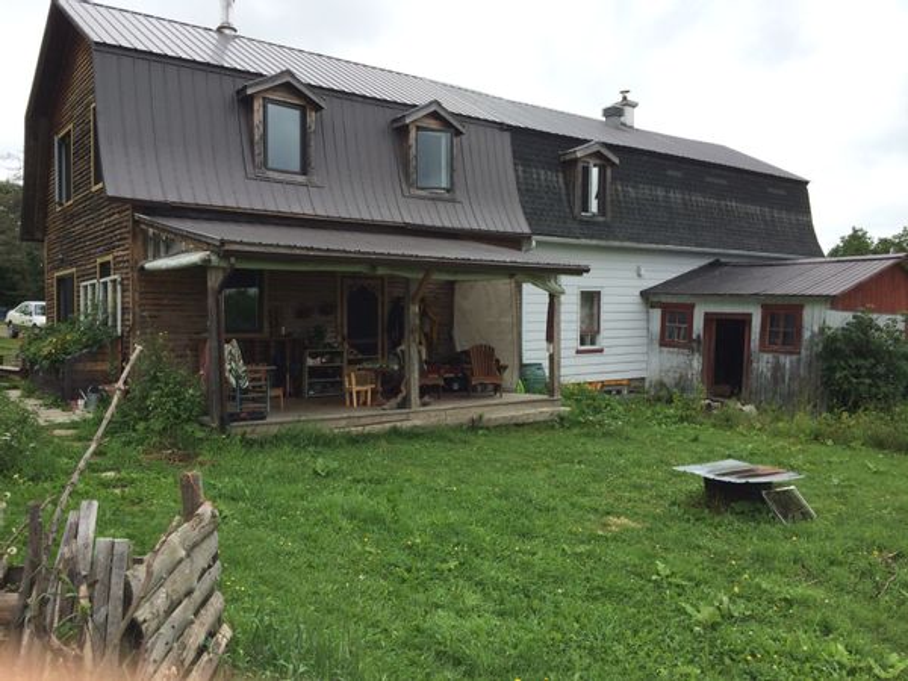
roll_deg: +1.0
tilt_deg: -2.3
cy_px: 340
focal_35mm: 29
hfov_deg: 61.7
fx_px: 761
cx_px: 454
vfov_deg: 48.2
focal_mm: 4.15
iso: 32
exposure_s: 1/746
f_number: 2.2
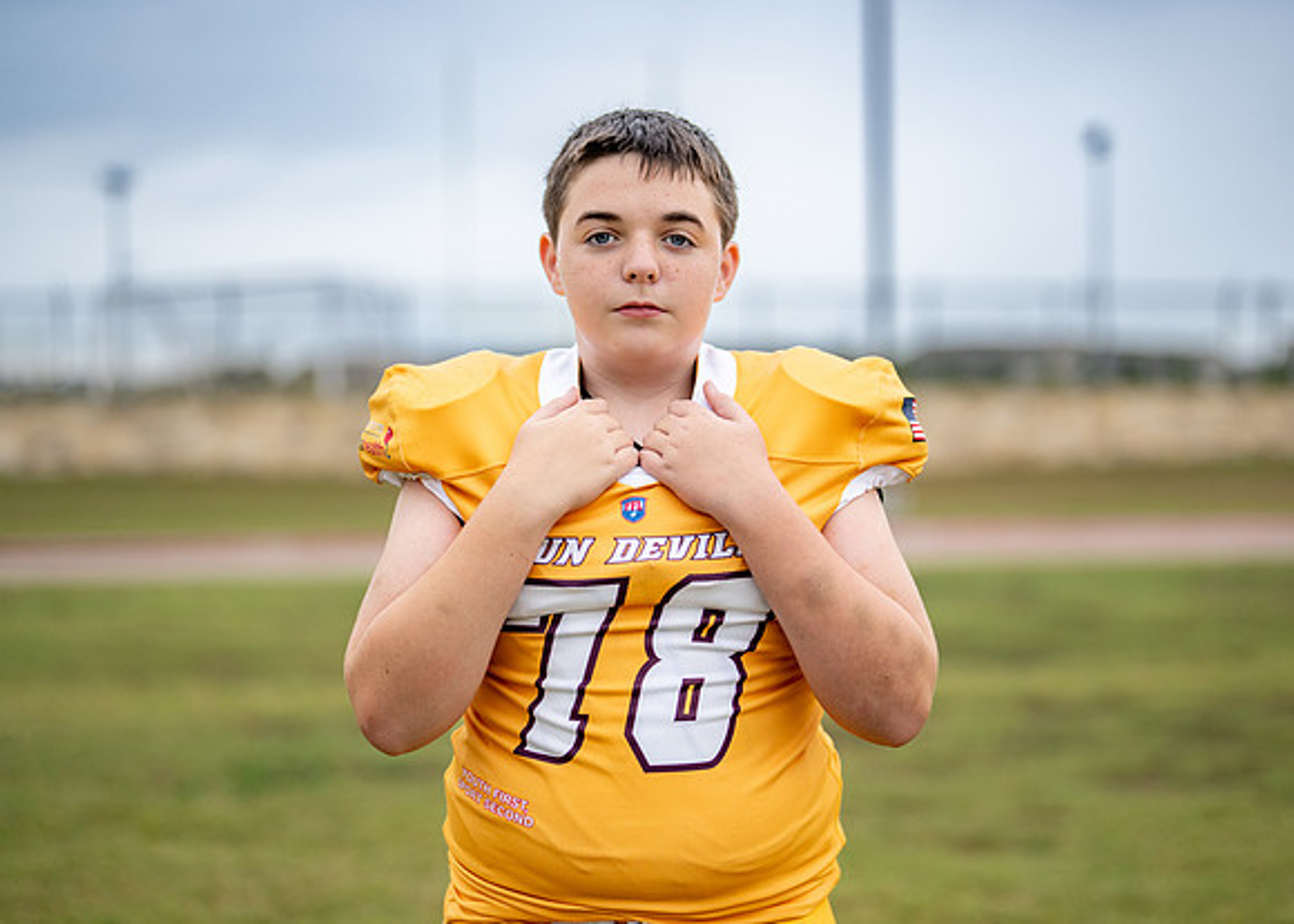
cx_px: 682
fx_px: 2100
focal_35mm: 57
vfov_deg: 24.8
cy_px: 449
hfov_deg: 34.2
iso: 320
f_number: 1.2
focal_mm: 50
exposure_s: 1/2000
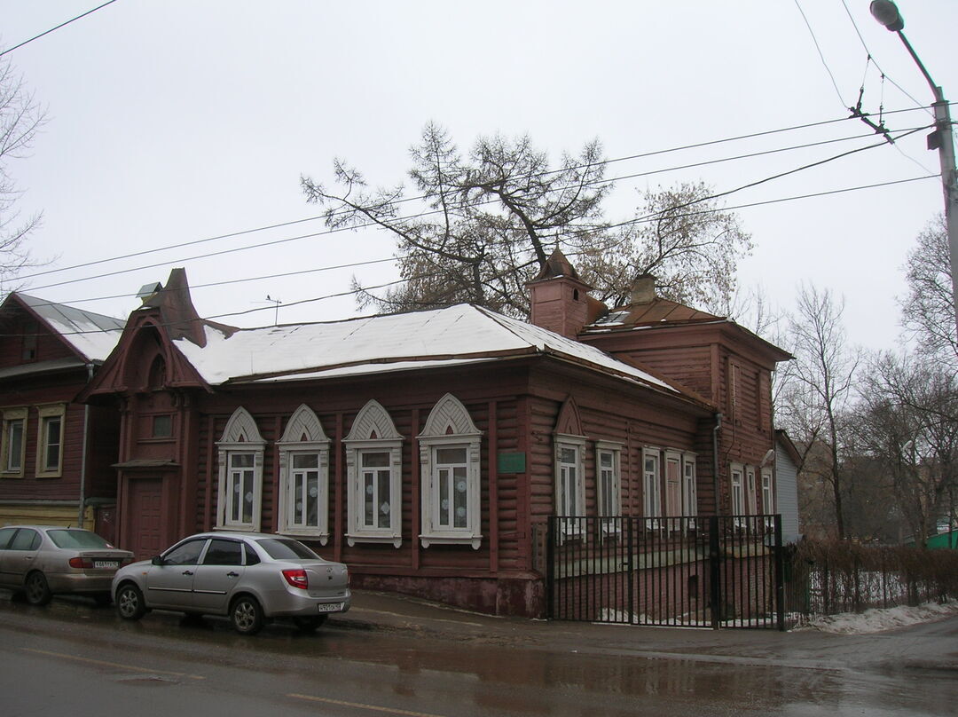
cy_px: 358
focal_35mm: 34
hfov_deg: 54.0
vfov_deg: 41.7
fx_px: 940
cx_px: 479
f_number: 4.9
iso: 50
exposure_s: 1/64.1
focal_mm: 5.7
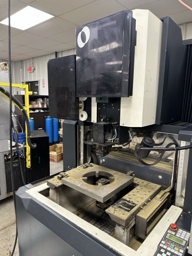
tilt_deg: -6.1
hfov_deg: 56.8
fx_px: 177
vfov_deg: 71.6
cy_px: 128
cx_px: 96
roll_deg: -1.7
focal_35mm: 24
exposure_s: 1/60
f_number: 1.78
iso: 200
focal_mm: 6.86
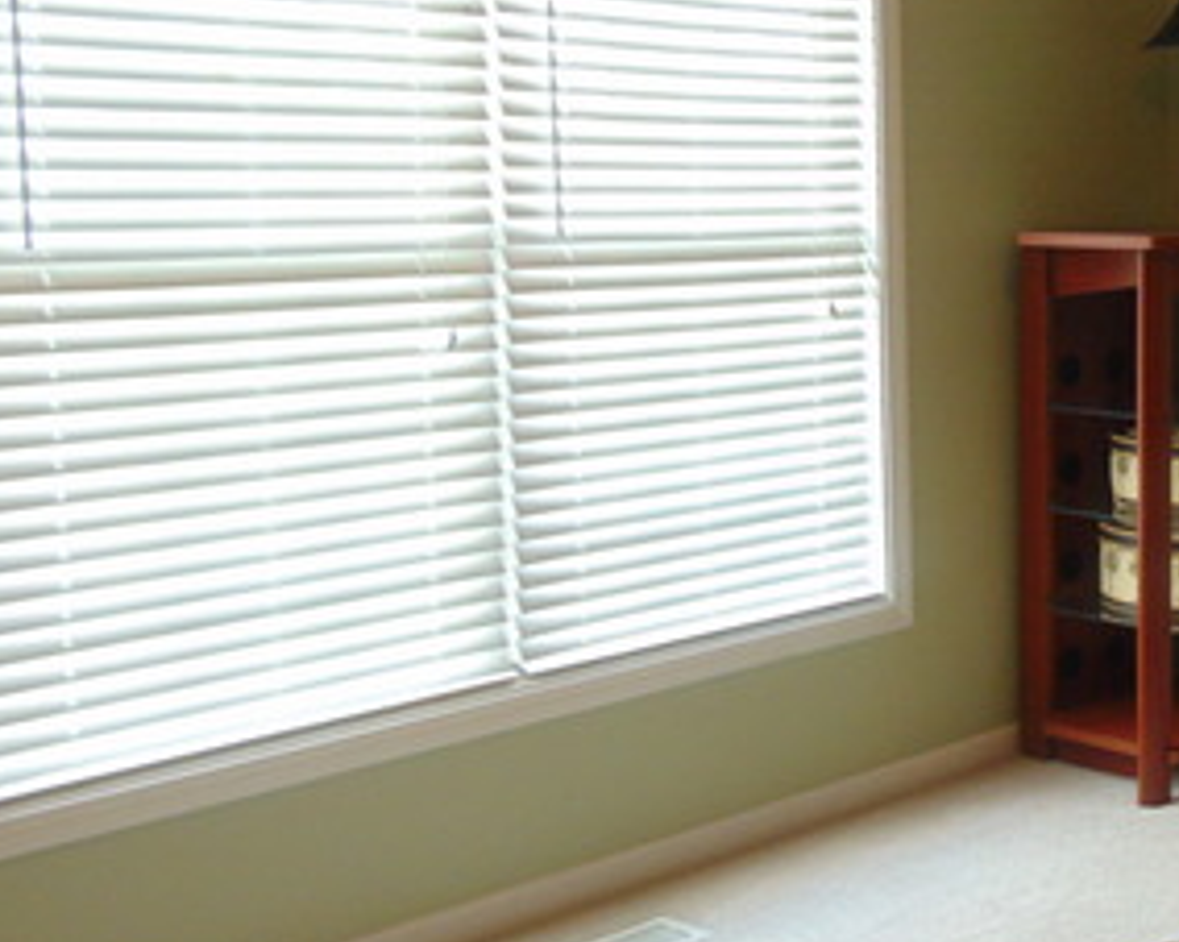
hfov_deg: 31.6
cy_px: 369
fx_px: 1919
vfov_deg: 27.5
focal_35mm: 55
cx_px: 1179
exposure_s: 1/30
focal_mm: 4.5
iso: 160
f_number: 3
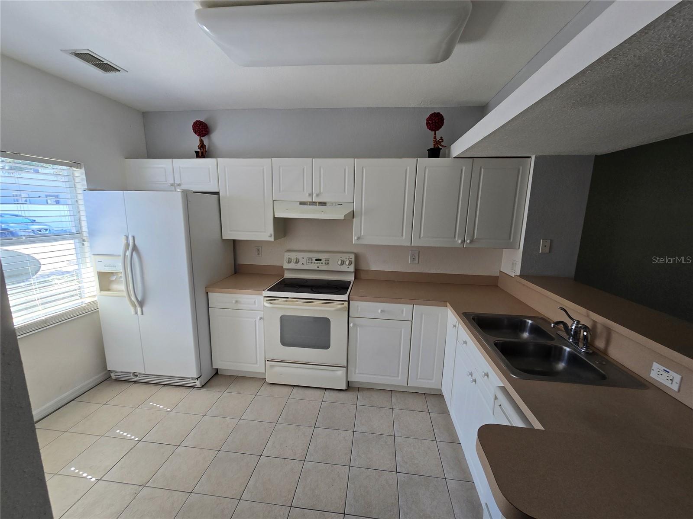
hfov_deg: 106.2
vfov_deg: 89.9
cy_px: 260
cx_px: 346
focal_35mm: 13
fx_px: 260
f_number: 2.2
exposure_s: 1/60
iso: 64
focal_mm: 2.2
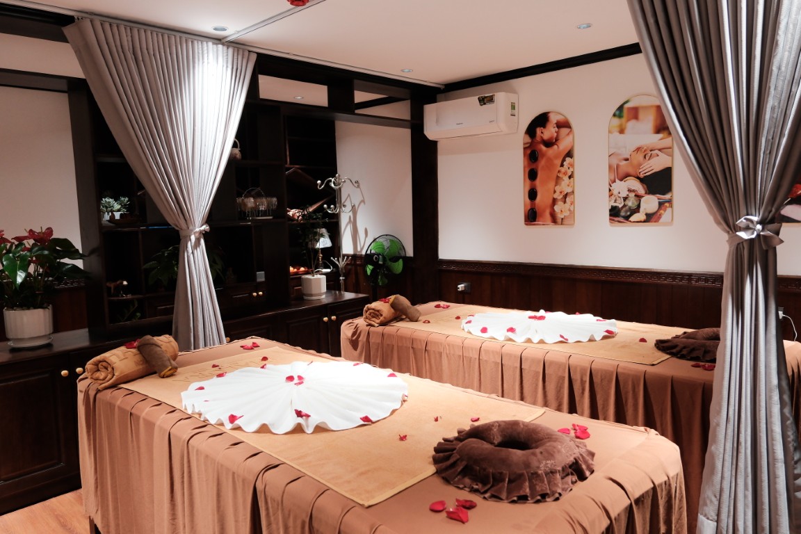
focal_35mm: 24
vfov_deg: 53.1
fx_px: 534
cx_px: 400
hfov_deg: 73.7
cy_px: 267
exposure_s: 1/20
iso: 1250
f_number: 4
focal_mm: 16
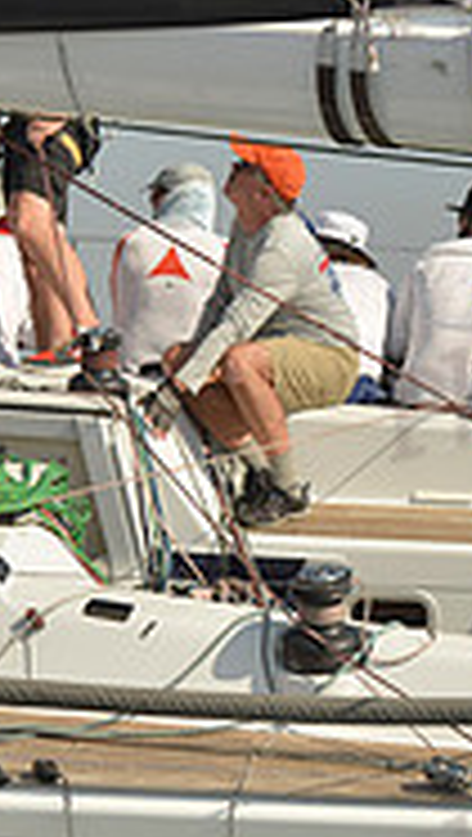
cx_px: 153
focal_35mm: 333
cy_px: 641
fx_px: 7389
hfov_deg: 3.7
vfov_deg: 6.5
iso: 200
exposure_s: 1/2000
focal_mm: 102
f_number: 5.6
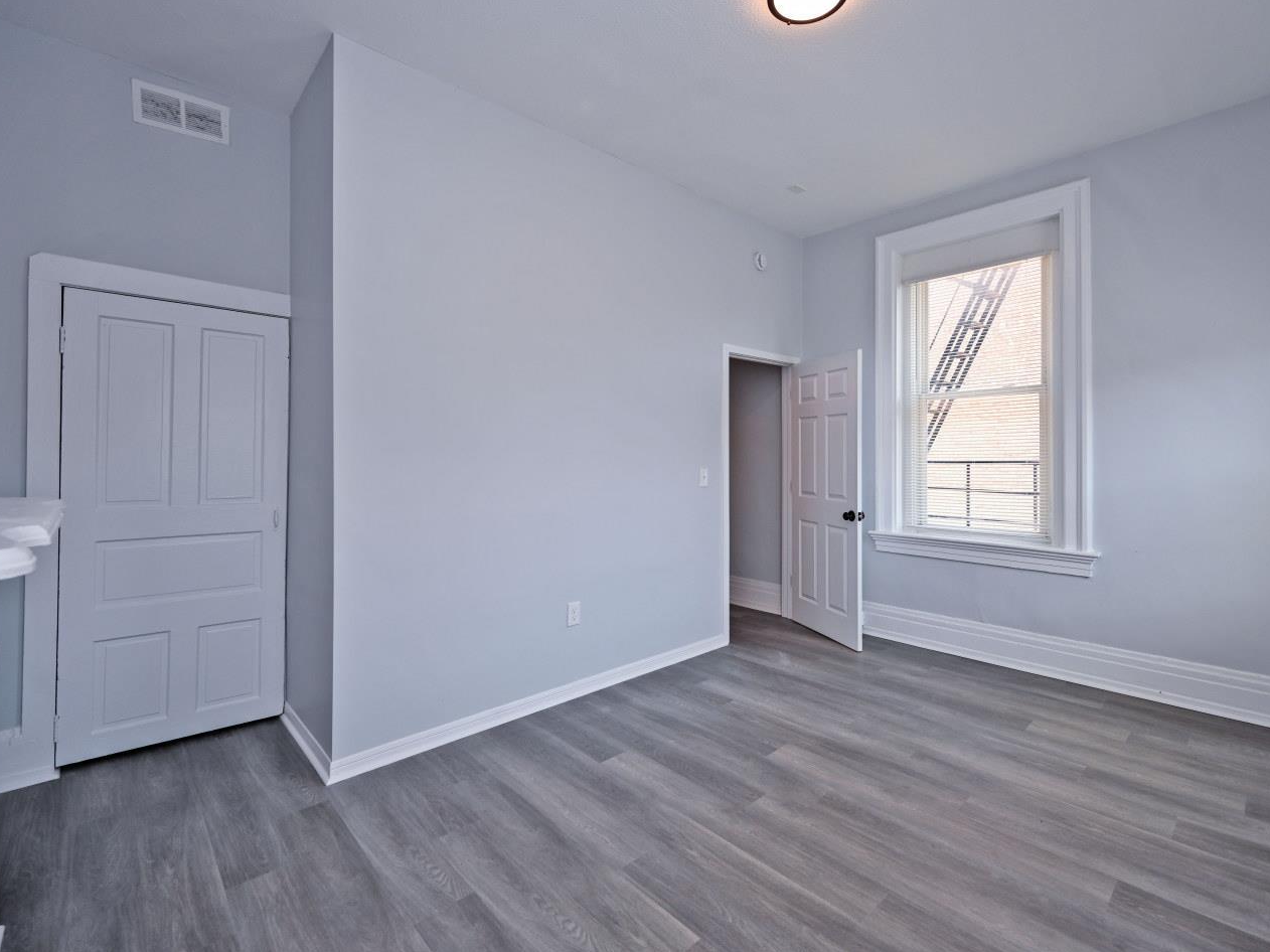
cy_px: 452
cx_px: 676
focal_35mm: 16
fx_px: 587
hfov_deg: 94.4
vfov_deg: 78.0
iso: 200
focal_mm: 14
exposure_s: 1/100
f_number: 5
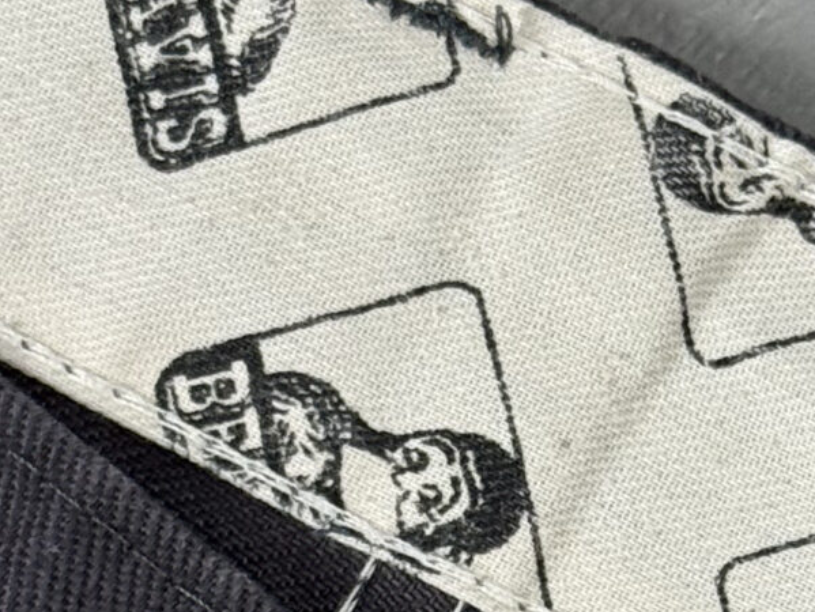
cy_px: 860
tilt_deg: -86.0
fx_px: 4829
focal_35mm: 205
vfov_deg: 7.2
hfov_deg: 9.6
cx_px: 652
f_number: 1.78
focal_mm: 6.76
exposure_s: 1/60
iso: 160
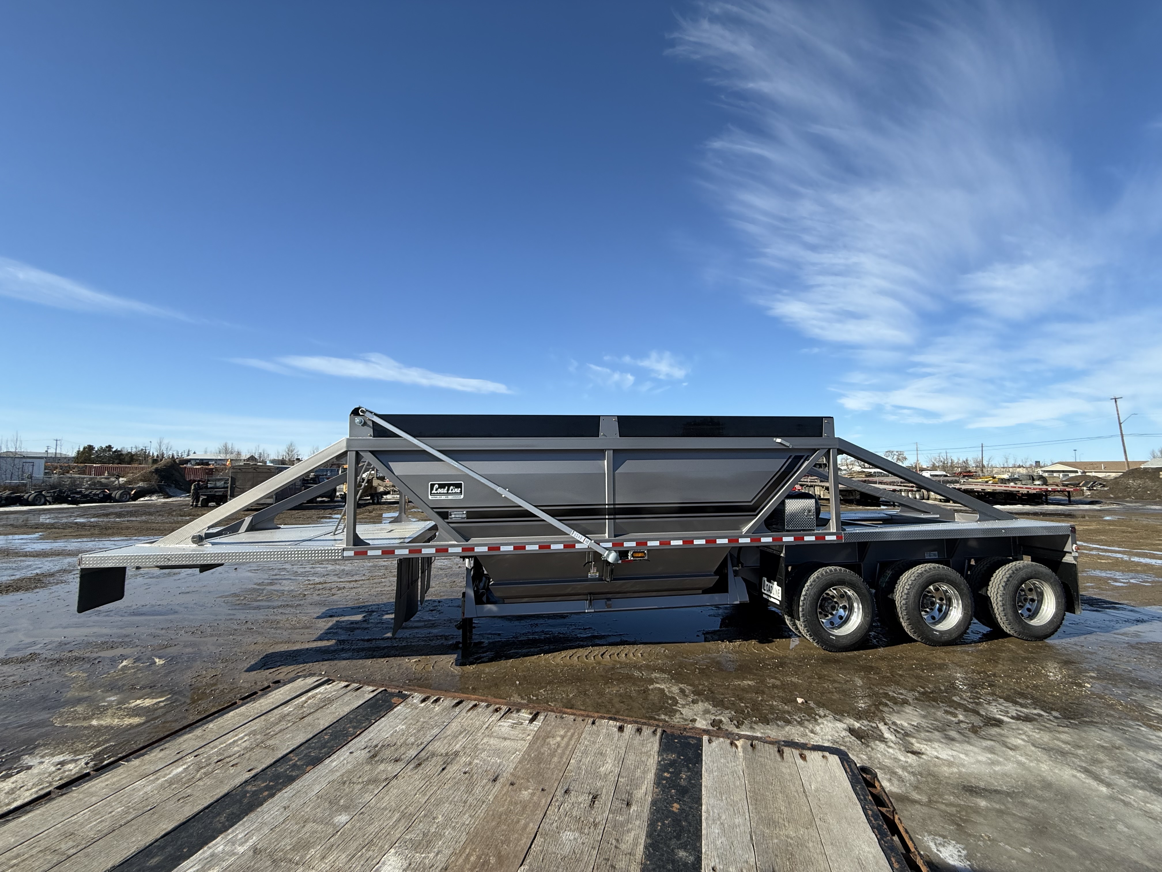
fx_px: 470
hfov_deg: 102.1
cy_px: 436
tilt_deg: +3.2
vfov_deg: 85.7
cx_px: 581
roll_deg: -1.1
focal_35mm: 14
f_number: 2.2
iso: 50
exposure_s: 1/2024
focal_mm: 2.22
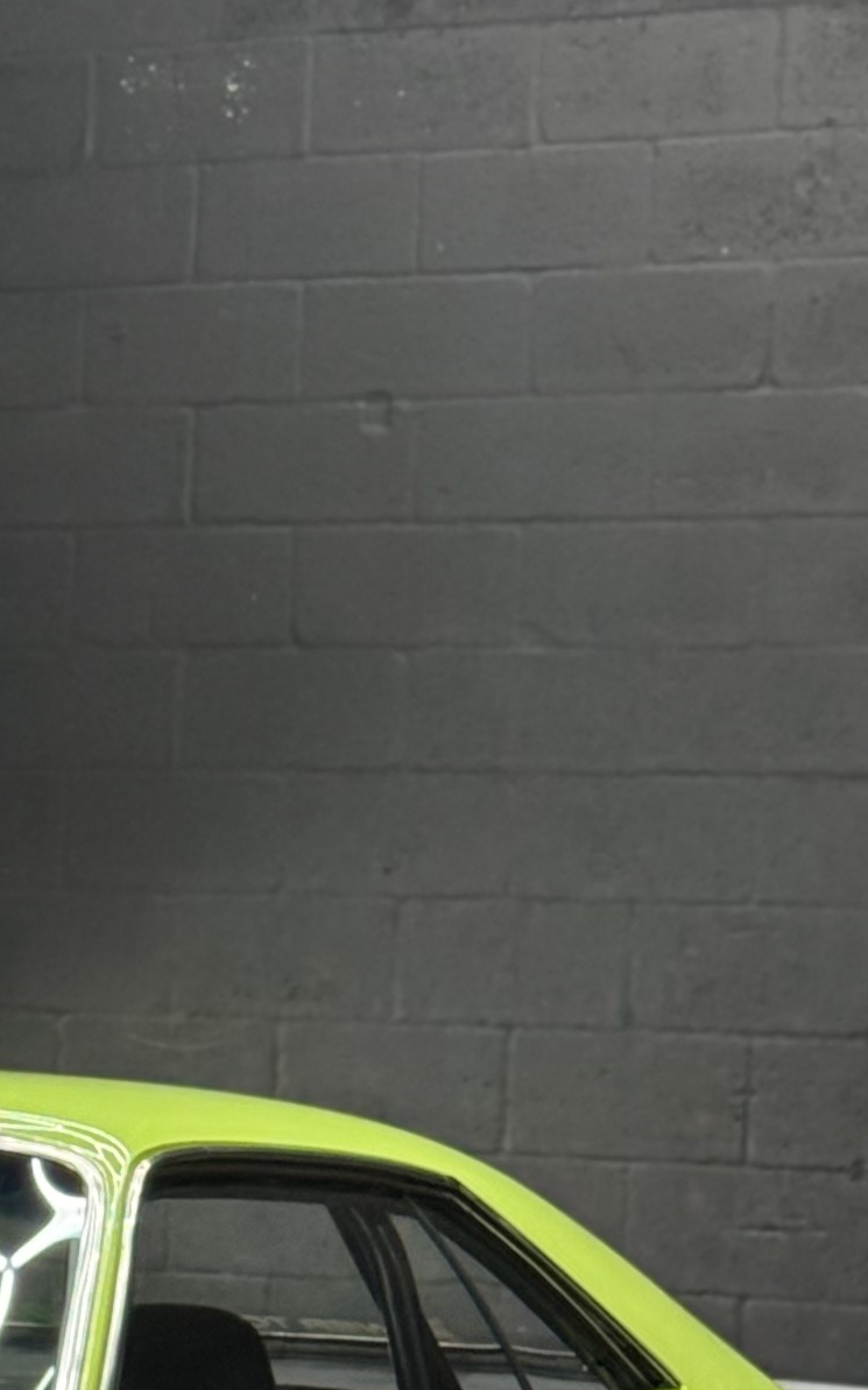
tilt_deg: +3.7
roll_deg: -2.9
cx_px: -608
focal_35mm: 172
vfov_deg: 12.2
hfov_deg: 7.4
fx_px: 6514
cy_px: 656
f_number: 1.78
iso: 200
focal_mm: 6.76
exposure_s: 1/120
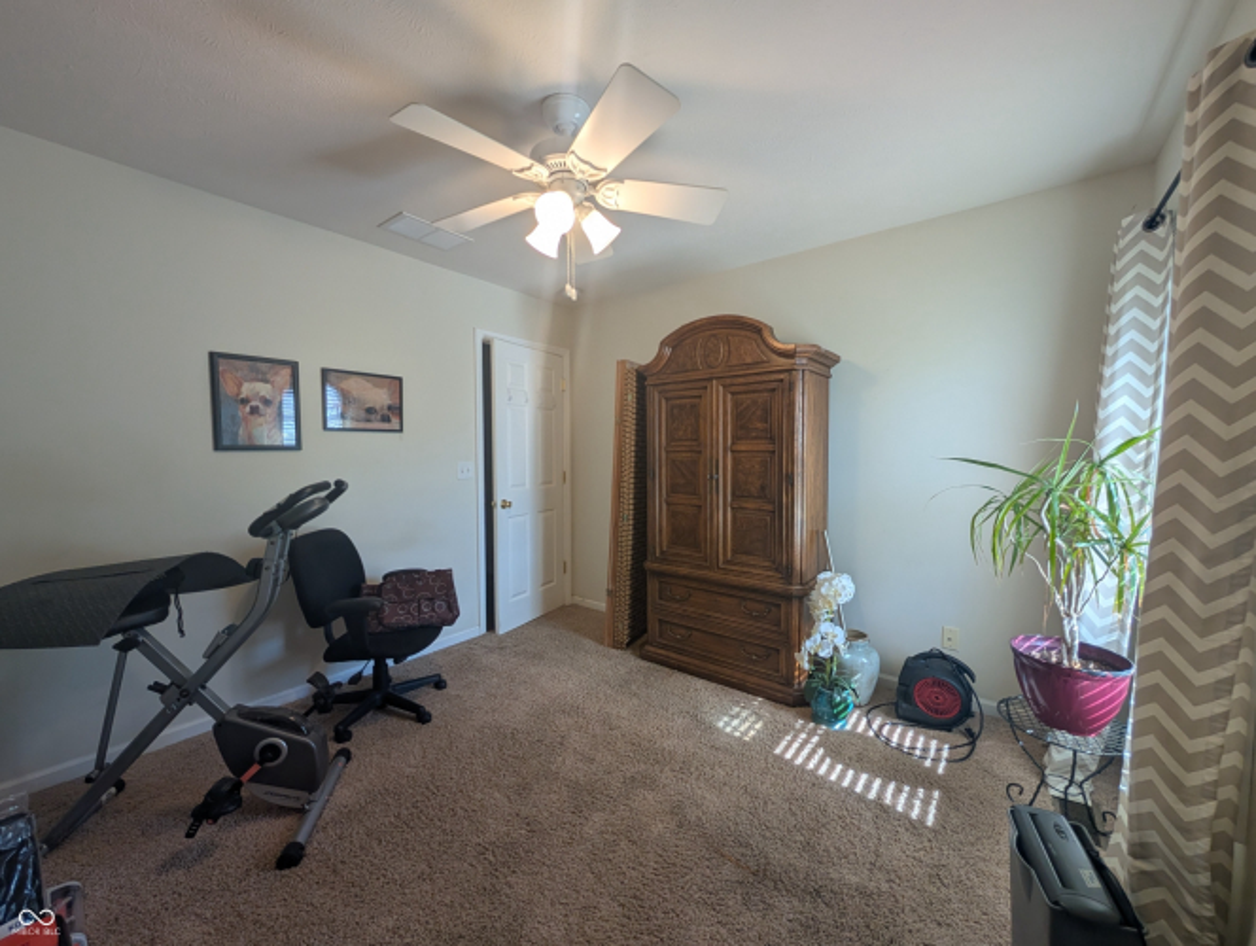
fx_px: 436
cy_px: 473
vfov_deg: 94.6
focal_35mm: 12
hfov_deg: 110.5
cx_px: 628
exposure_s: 1/120
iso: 67
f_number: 1.7
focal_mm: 2.02
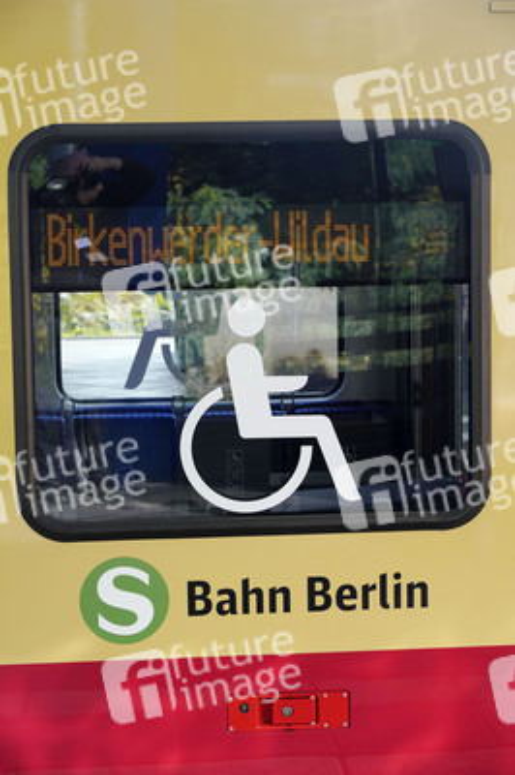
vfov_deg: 25.7
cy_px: 388
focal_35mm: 79
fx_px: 1698
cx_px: 258
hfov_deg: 17.2
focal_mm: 79
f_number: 7.1
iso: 640
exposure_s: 1/160
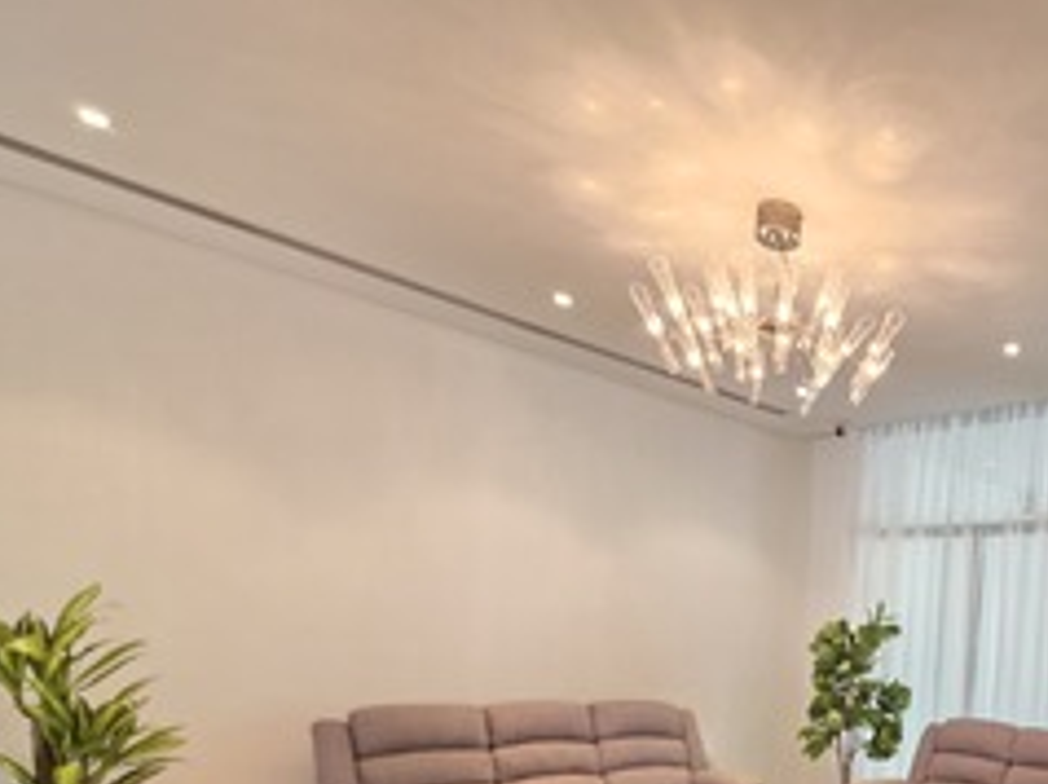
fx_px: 756
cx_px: 931
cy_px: 720
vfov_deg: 48.4
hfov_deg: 59.7
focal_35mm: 25
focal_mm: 2.2
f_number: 1.9
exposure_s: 1/50
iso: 250
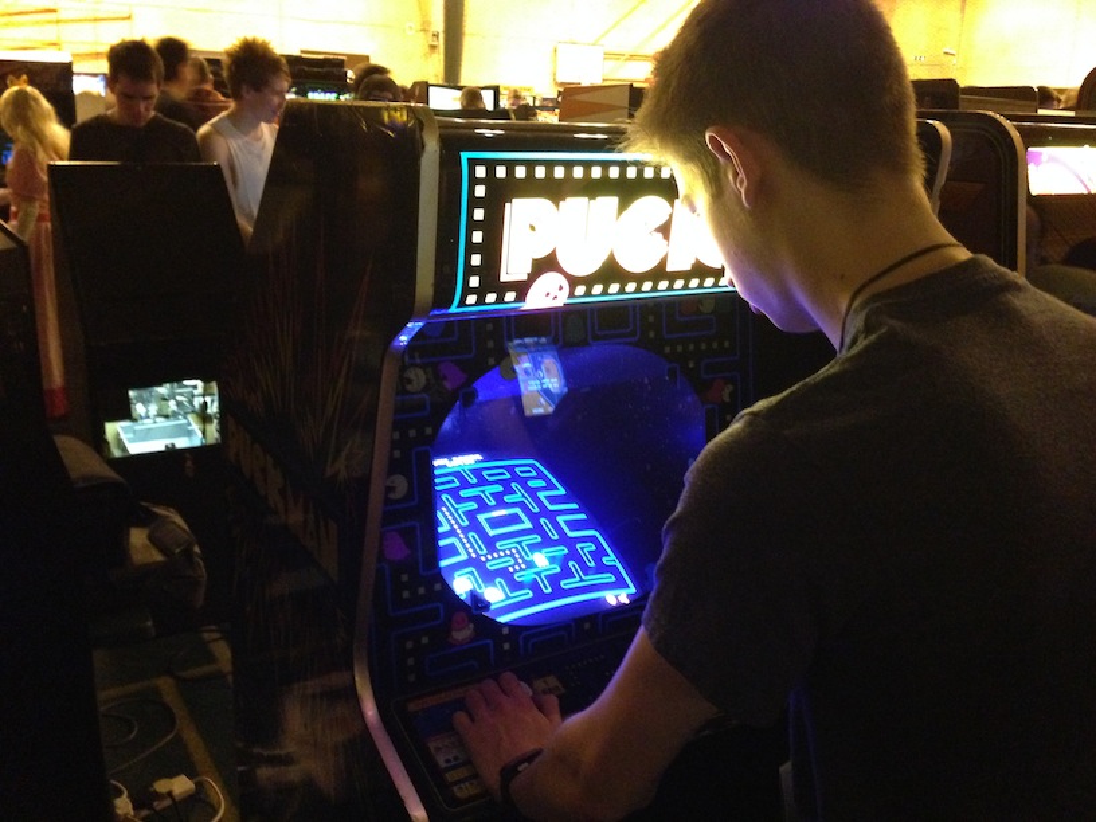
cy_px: 411
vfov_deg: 42.9
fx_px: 1045
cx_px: 548
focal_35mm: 33
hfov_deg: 55.4
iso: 640
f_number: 2.4
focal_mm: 4.12
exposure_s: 1/15
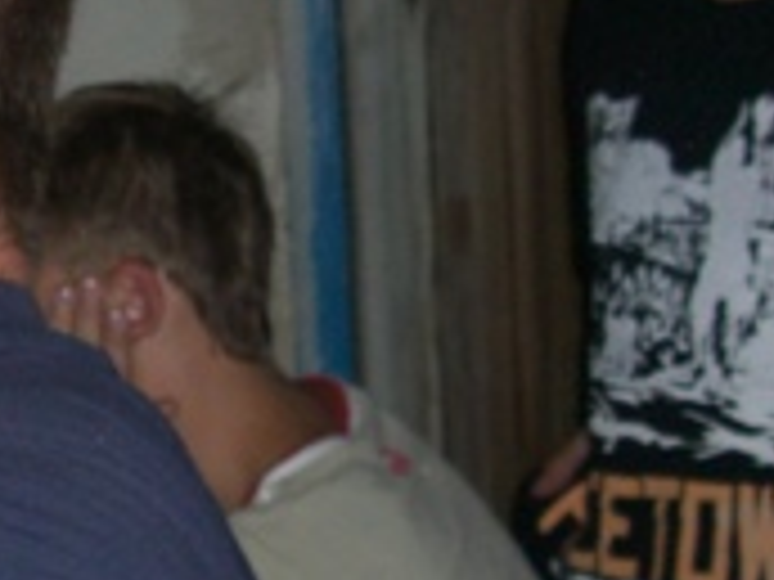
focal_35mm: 177
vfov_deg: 8.4
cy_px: 211
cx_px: 90
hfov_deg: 11.1
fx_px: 3958
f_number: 2.8
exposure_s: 1/60
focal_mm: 7.9
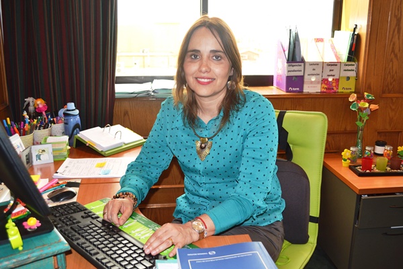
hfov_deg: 53.1
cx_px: 202
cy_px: 134
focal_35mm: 36
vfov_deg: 36.9
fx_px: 403
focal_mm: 24
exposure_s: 1/100
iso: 400
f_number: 4
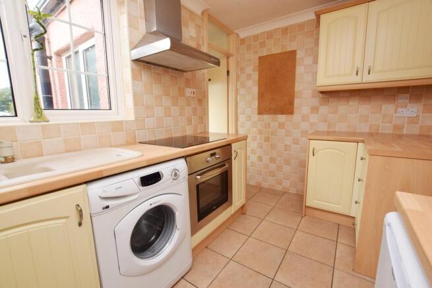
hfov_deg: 100.4
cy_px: 144
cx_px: 216
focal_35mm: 15
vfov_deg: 77.4
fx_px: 180
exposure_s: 1/125
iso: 400
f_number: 5.6
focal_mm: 10
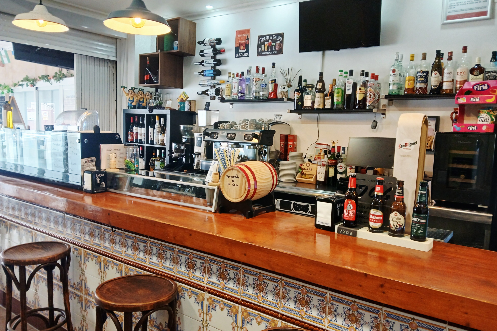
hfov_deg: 65.5
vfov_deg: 46.4
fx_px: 387
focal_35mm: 28
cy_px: 170
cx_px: 244
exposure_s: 1/50
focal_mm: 3.98
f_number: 1.8
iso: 250
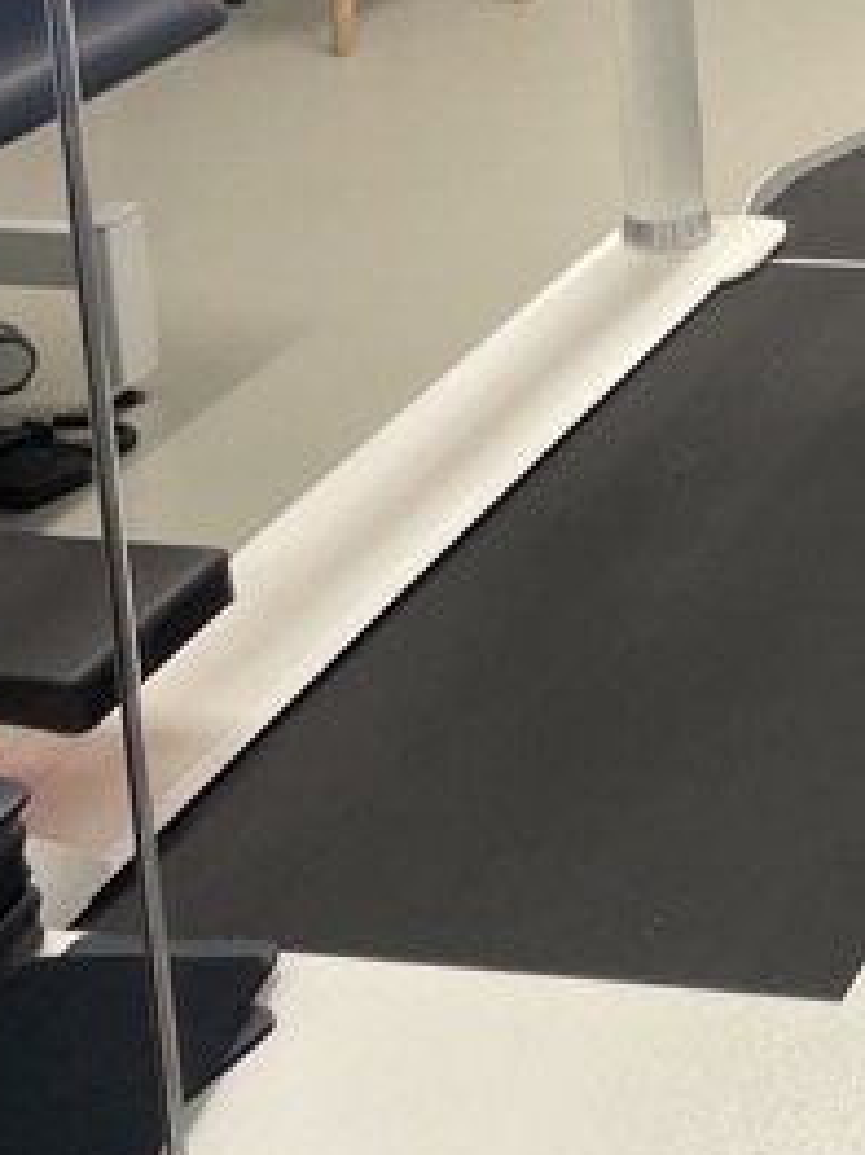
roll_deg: -0.6
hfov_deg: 14.9
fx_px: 2968
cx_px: 1434
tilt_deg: -12.9
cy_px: -215
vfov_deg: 20.6
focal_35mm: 89
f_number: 1.6
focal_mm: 4.2
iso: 80
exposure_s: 1/50
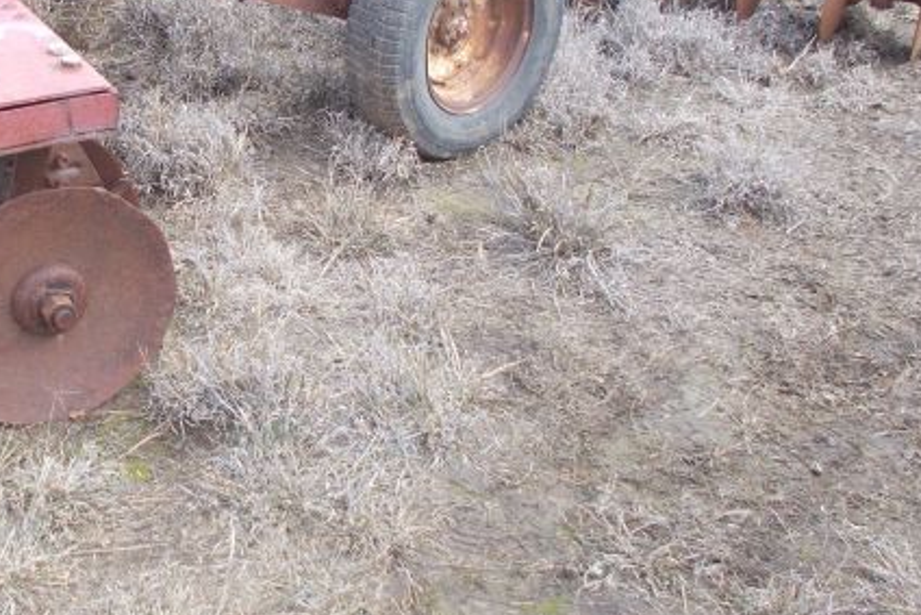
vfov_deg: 26.4
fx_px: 1305
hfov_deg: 37.7
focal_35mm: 51
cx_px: 209
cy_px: 204
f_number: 3.2
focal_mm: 4.6
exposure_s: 1/200
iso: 80
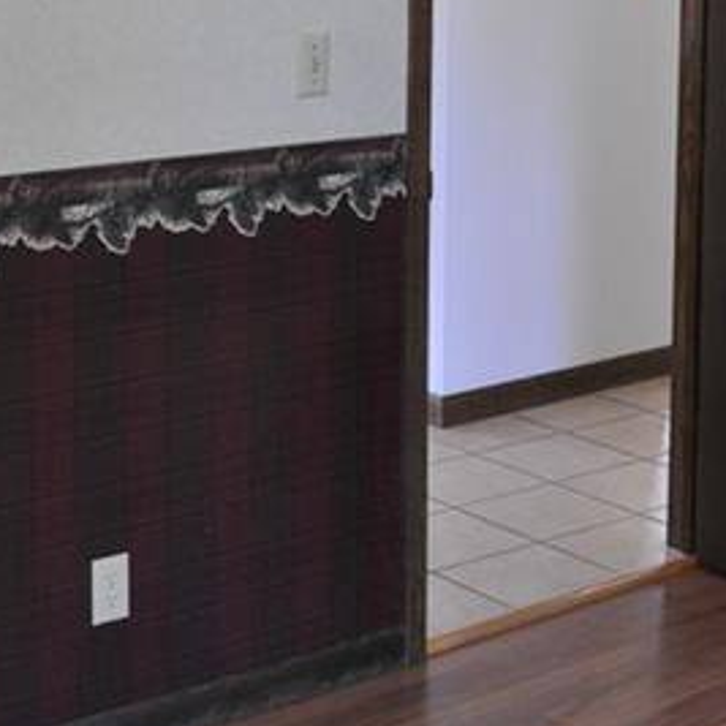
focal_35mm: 88
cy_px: -102
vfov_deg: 18.8
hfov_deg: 19.1
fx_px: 2088
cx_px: 748
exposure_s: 1/60
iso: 800
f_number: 4
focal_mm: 18
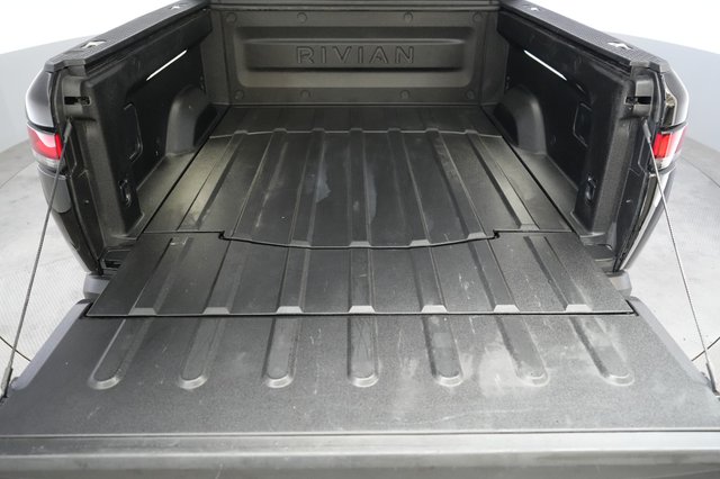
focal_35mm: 28
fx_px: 560
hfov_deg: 65.5
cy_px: 240
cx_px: 360
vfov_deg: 46.4
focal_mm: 28
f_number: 2.8
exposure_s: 1/160
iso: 6400
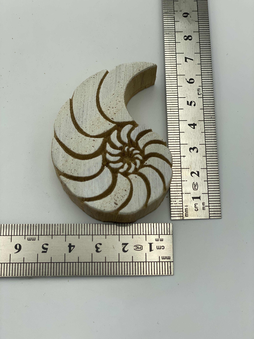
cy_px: 170
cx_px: 127
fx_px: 509
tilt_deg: -73.3
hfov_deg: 28.0
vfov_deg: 36.8
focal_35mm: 52
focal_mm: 6
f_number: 2
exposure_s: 1/826
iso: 20
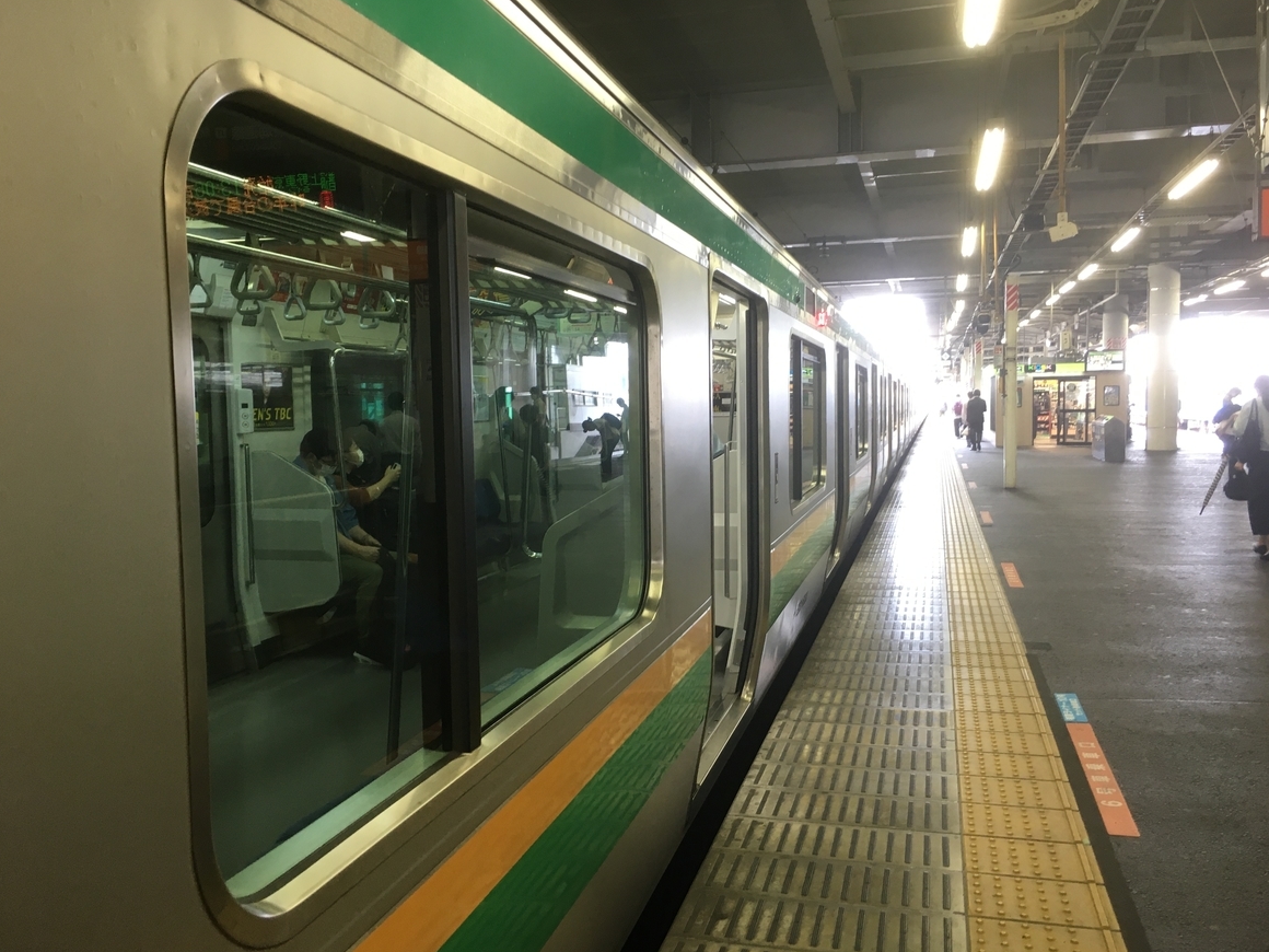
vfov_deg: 46.8
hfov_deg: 60.0
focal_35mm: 30
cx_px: 644
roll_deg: +0.2
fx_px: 1100
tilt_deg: -3.2
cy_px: 472
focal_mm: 4.15
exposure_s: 1/30
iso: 64
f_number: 2.2
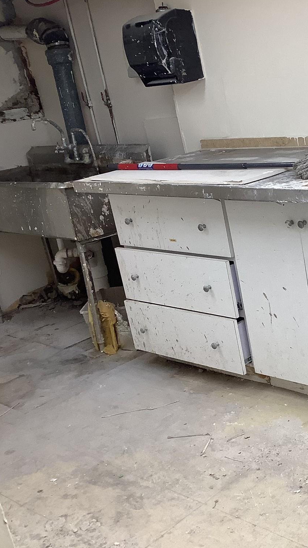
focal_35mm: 46
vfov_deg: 44.6
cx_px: 348
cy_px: 270
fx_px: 668
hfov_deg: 24.1
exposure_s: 1/120
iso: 80
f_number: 2.4
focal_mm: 3.3
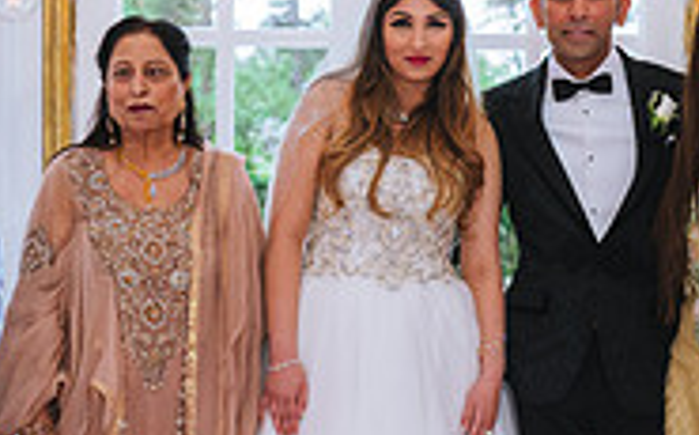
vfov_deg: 13.5
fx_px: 1826
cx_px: 363
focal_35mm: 96
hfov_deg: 21.7
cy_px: 335
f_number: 2.8
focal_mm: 30
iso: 800
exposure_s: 1/200
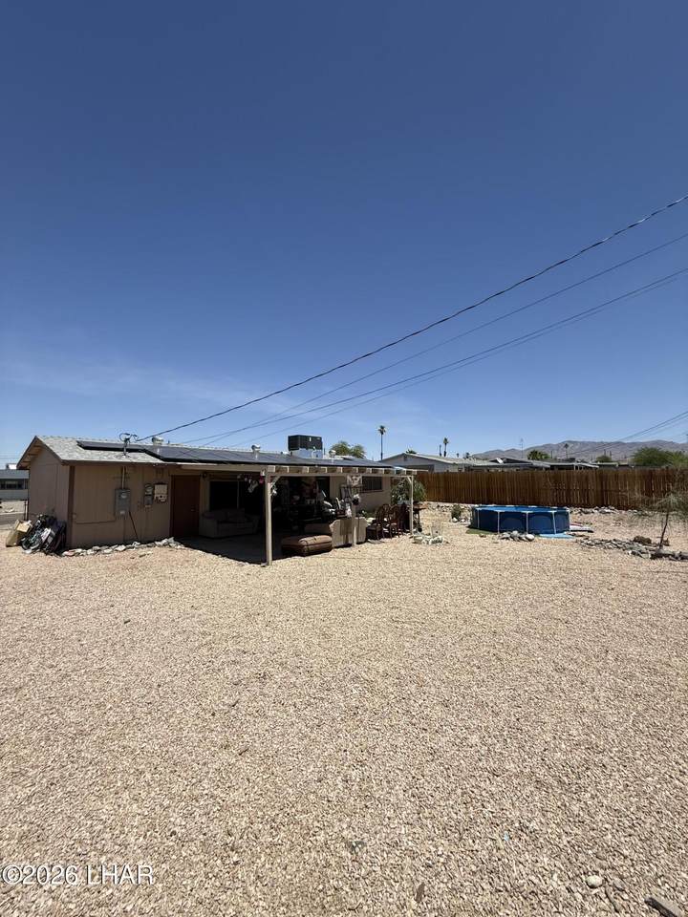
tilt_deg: +5.9
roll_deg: -0.2
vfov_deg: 102.1
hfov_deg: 85.7
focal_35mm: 14
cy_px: 458
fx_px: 371
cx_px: 344
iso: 50
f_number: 2.2
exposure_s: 1/3460
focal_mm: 2.22
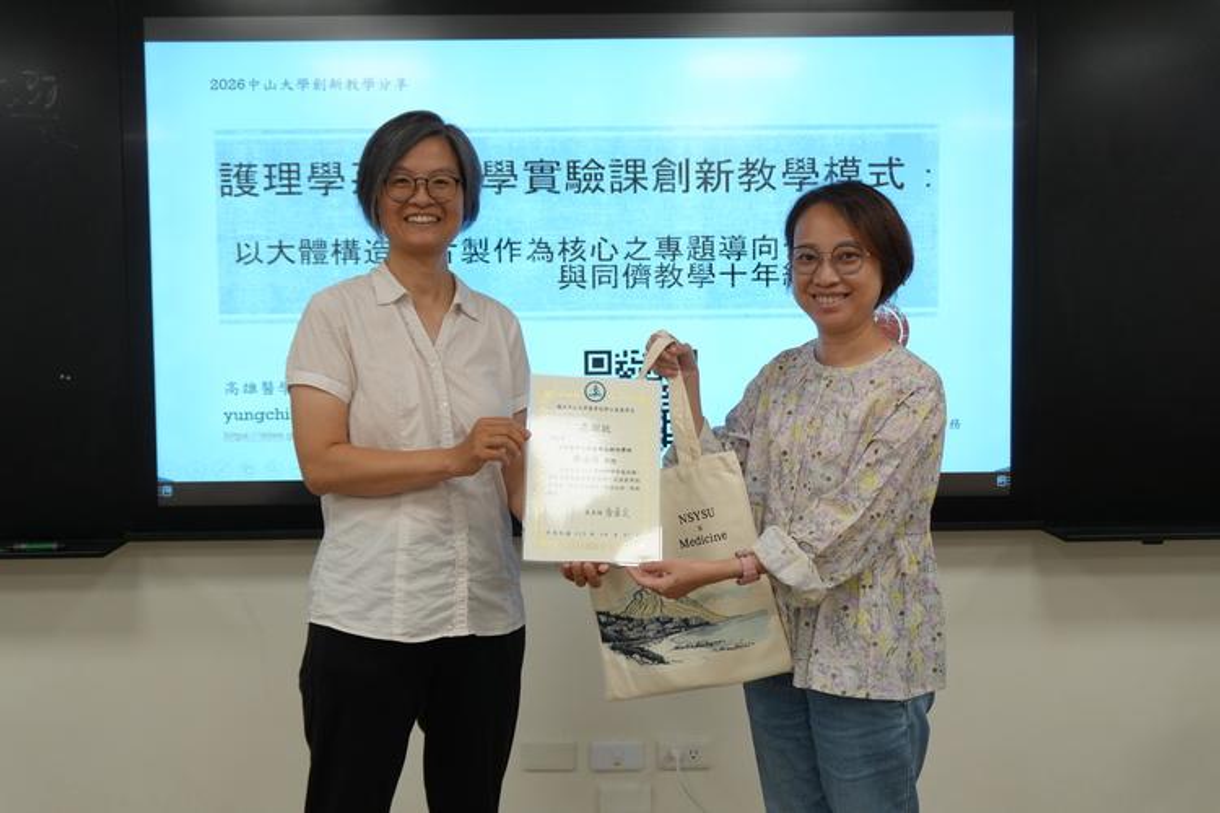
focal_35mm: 38
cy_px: 406
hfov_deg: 51.3
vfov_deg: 35.5
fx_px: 1271
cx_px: 610
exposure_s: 1/160
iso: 640
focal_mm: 25
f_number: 4.5
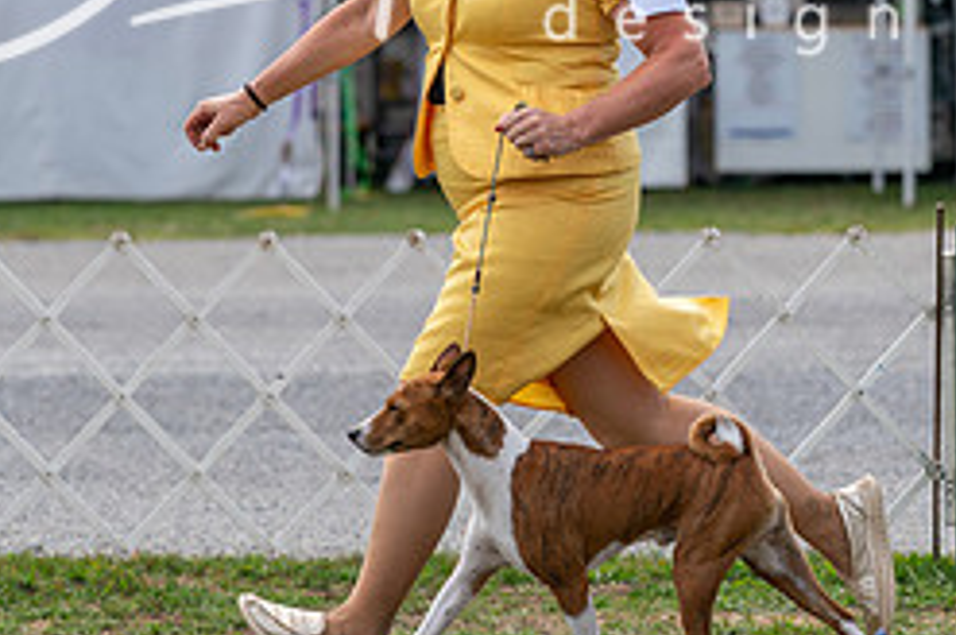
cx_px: 418
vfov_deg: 4.9
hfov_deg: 7.4
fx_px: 7426
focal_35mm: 280
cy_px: 137
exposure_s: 1/1600
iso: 160
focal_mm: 119
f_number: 4
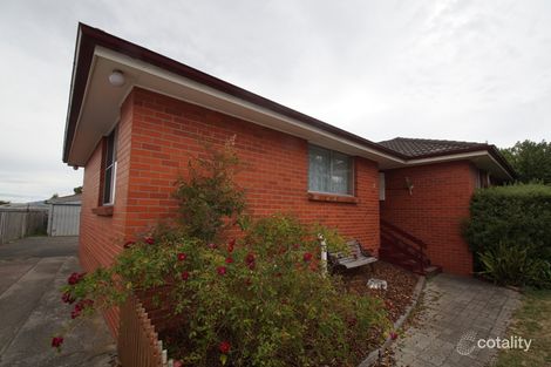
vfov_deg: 77.3
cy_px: 184
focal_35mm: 15
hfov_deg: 100.4
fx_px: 229
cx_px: 276
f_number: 9
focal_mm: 10
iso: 100
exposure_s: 1/100
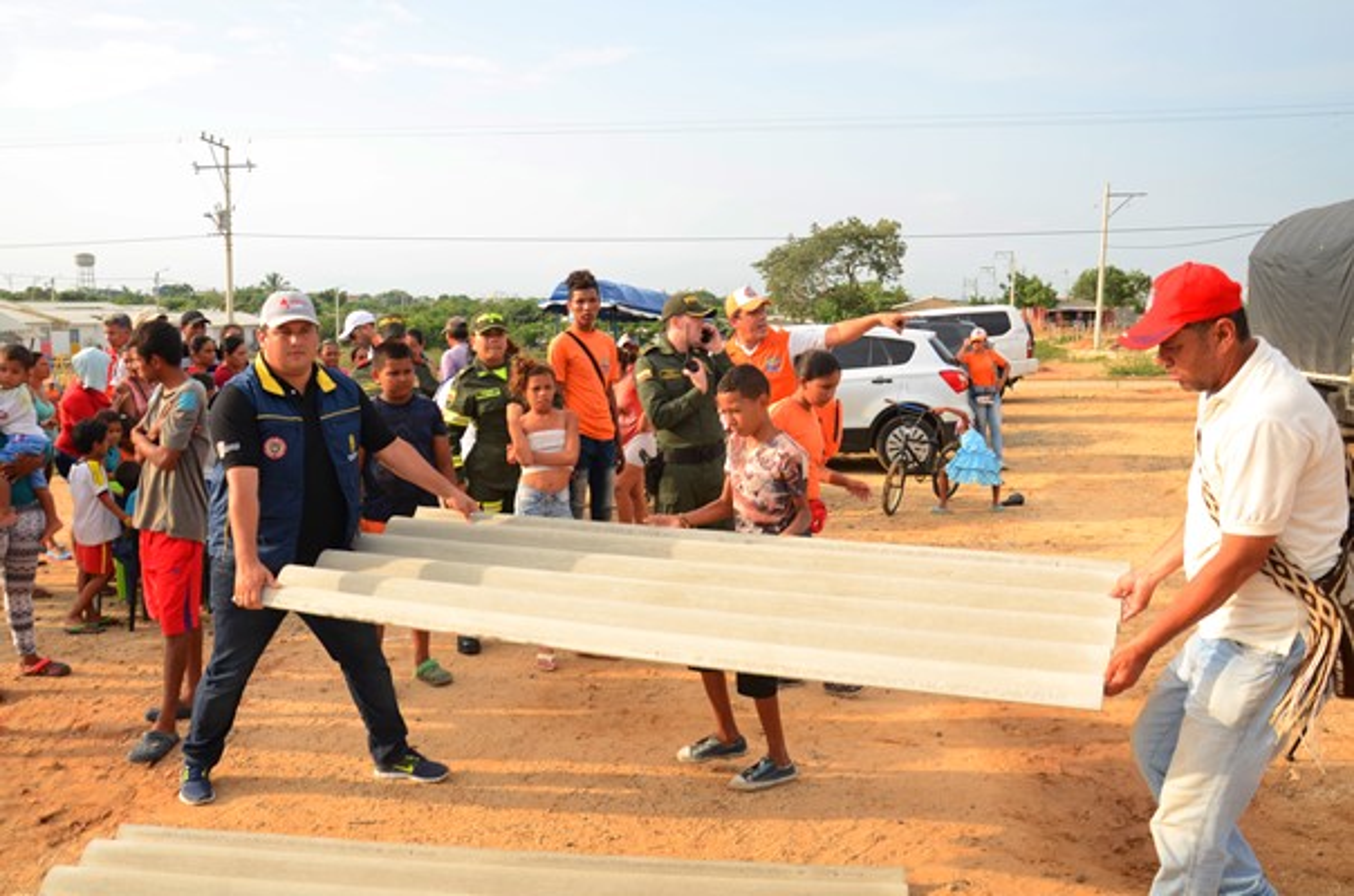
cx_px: 677
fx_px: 1013
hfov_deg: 67.5
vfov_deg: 47.7
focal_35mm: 27
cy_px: 448
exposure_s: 1/250
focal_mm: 18
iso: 100
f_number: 5
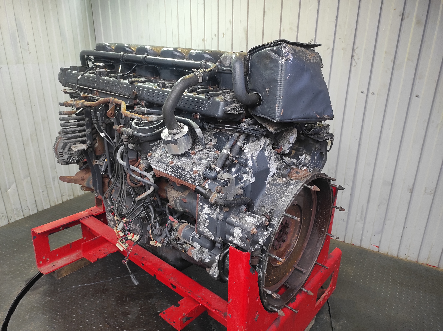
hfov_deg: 69.4
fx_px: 320
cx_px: 222
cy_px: 166
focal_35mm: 25
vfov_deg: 54.8
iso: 308
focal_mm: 5.43
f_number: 1.89
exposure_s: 1/50
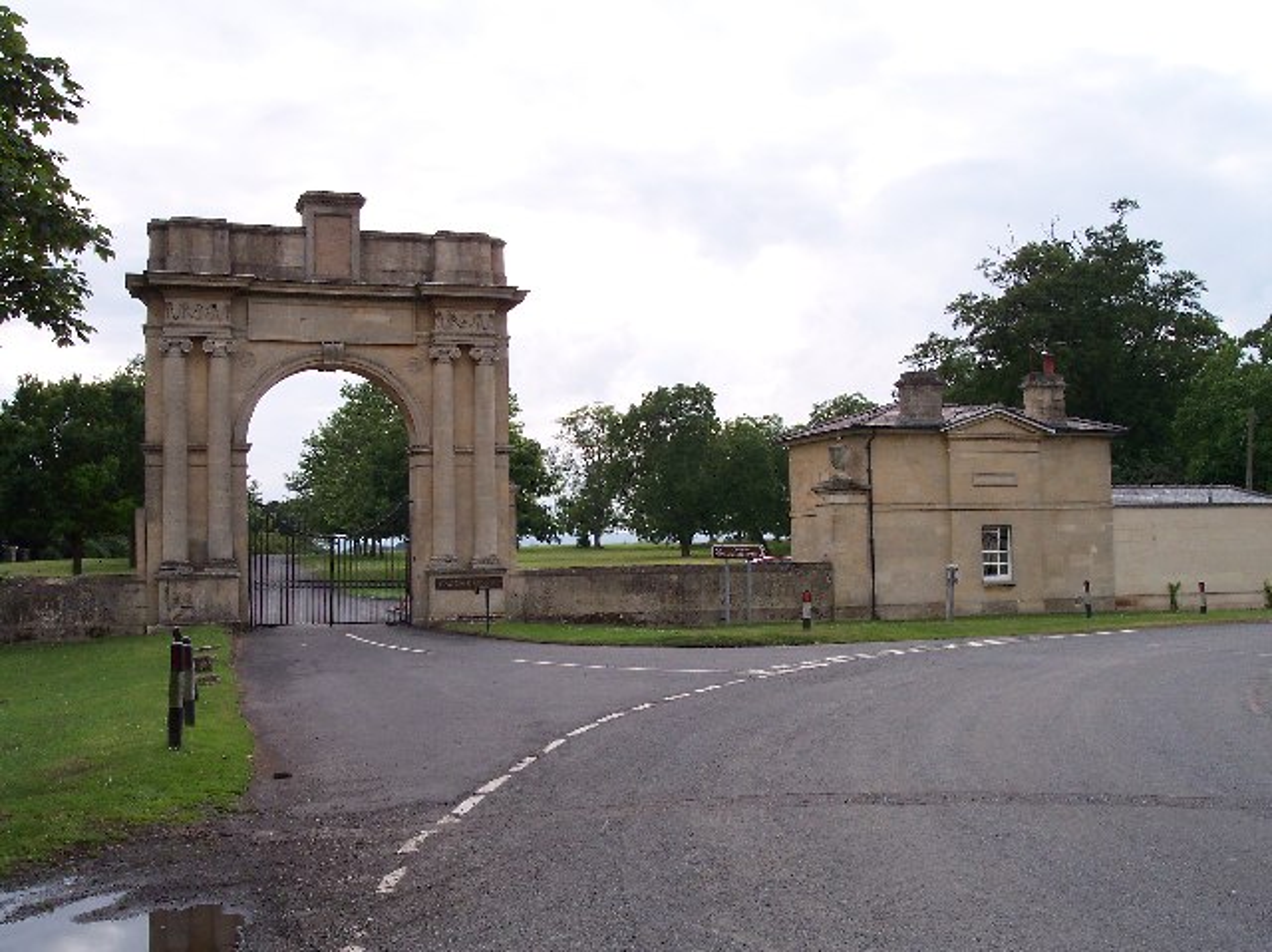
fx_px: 1395
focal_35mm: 38
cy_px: 476
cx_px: 636
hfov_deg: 49.0
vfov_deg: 37.7
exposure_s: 1/350
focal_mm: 8
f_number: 4.8
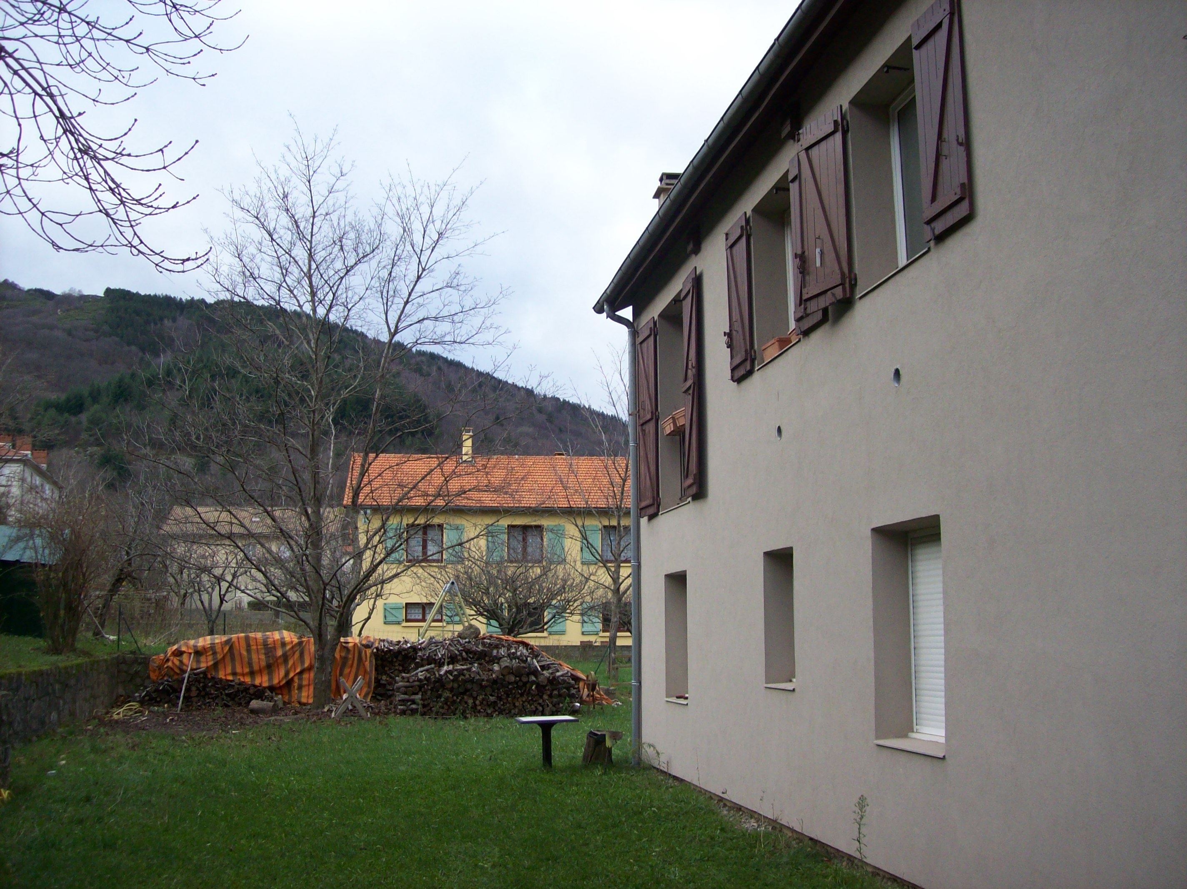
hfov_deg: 51.4
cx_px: 594
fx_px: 1234
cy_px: 444
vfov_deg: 39.6
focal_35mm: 36
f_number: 2.7
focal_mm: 6
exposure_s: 1/229
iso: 80
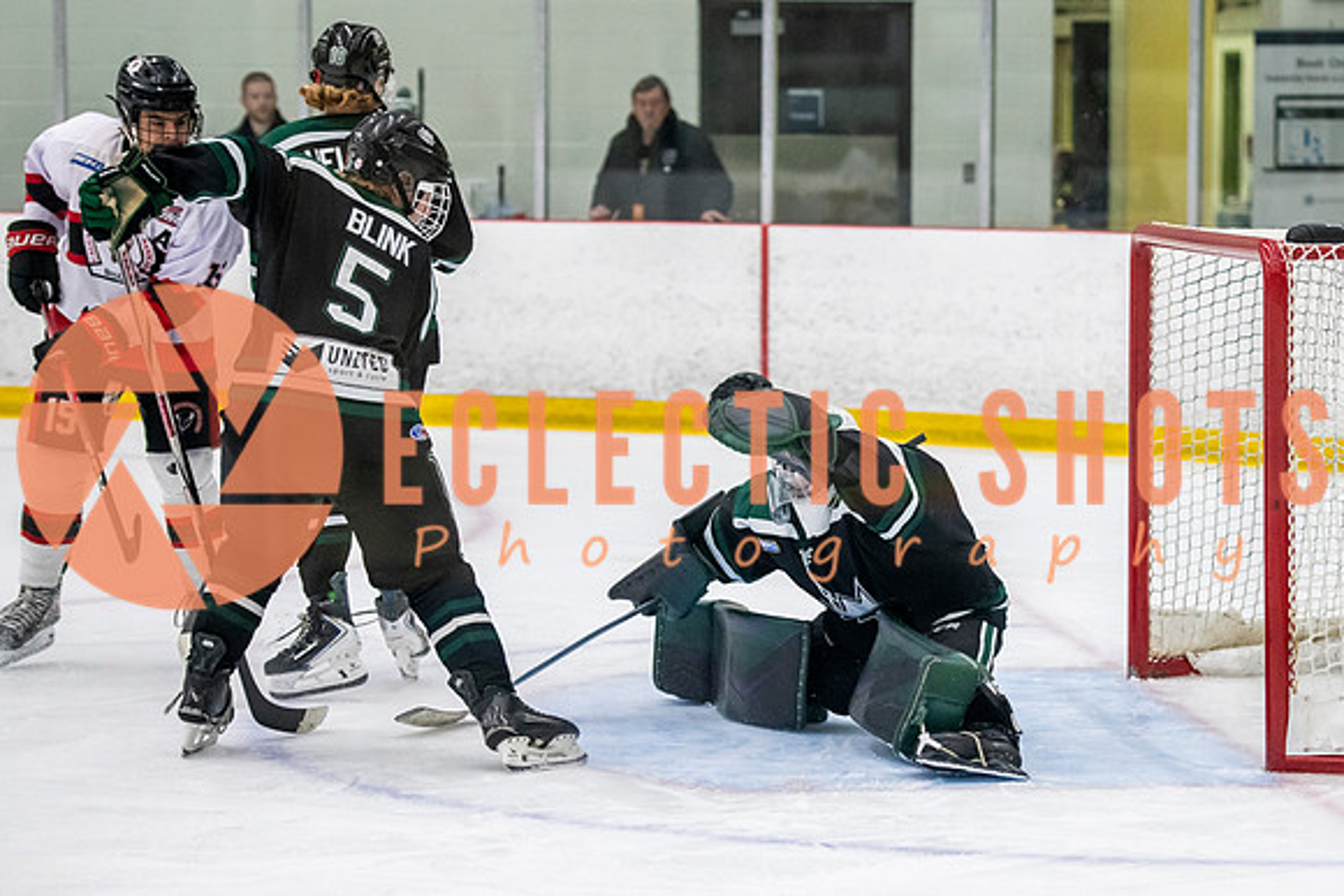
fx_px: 5202
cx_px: 916
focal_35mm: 139
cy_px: 537
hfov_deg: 14.7
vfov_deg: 9.8
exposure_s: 1/640
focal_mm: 98
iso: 3200
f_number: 3.2
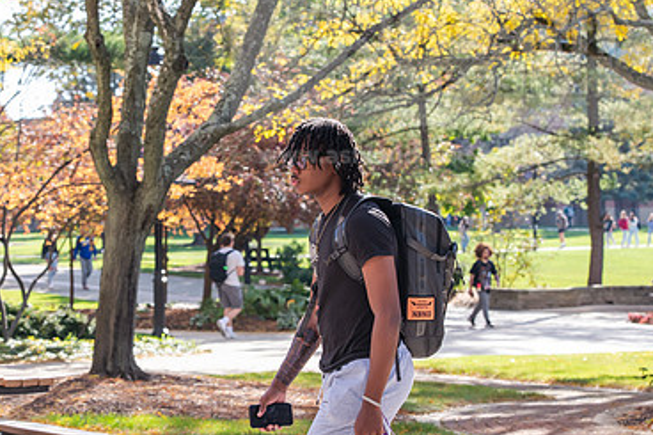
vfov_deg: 11.1
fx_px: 2230
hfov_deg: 16.6
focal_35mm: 123
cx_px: 177
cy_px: 193
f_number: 7.1
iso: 400
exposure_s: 1/250
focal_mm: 78
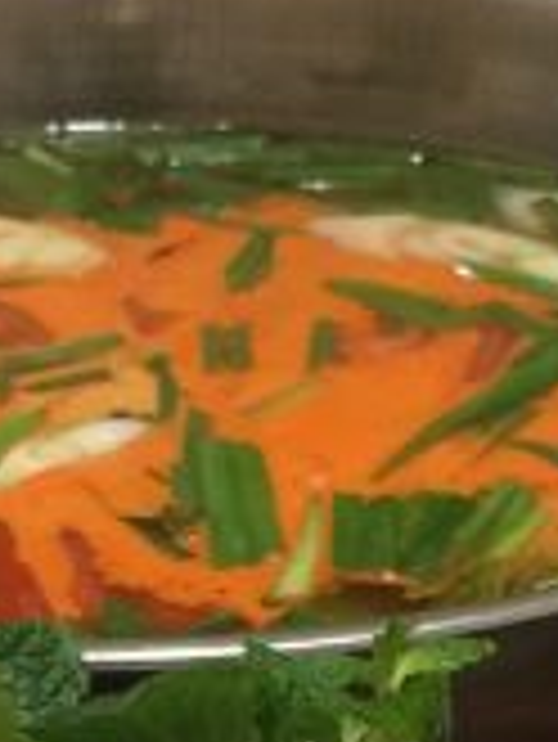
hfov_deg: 12.1
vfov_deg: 15.3
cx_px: 218
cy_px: 949
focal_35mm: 123
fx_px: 2640
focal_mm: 4.15
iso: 125
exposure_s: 1/10
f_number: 2.2
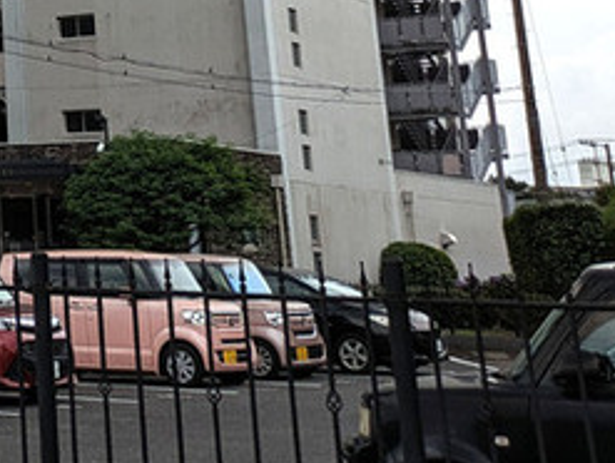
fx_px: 1619
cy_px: -301
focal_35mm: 91
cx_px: -321
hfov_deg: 18.8
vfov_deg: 14.7
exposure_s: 1/1616
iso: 44
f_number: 1.89
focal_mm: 5.43
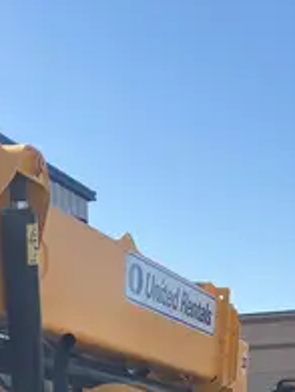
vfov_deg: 17.5
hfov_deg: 14.1
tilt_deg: -3.5
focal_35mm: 105
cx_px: 56
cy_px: 510
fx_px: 1189
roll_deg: +2.2
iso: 32
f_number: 1.8
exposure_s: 1/1389
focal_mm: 3.99
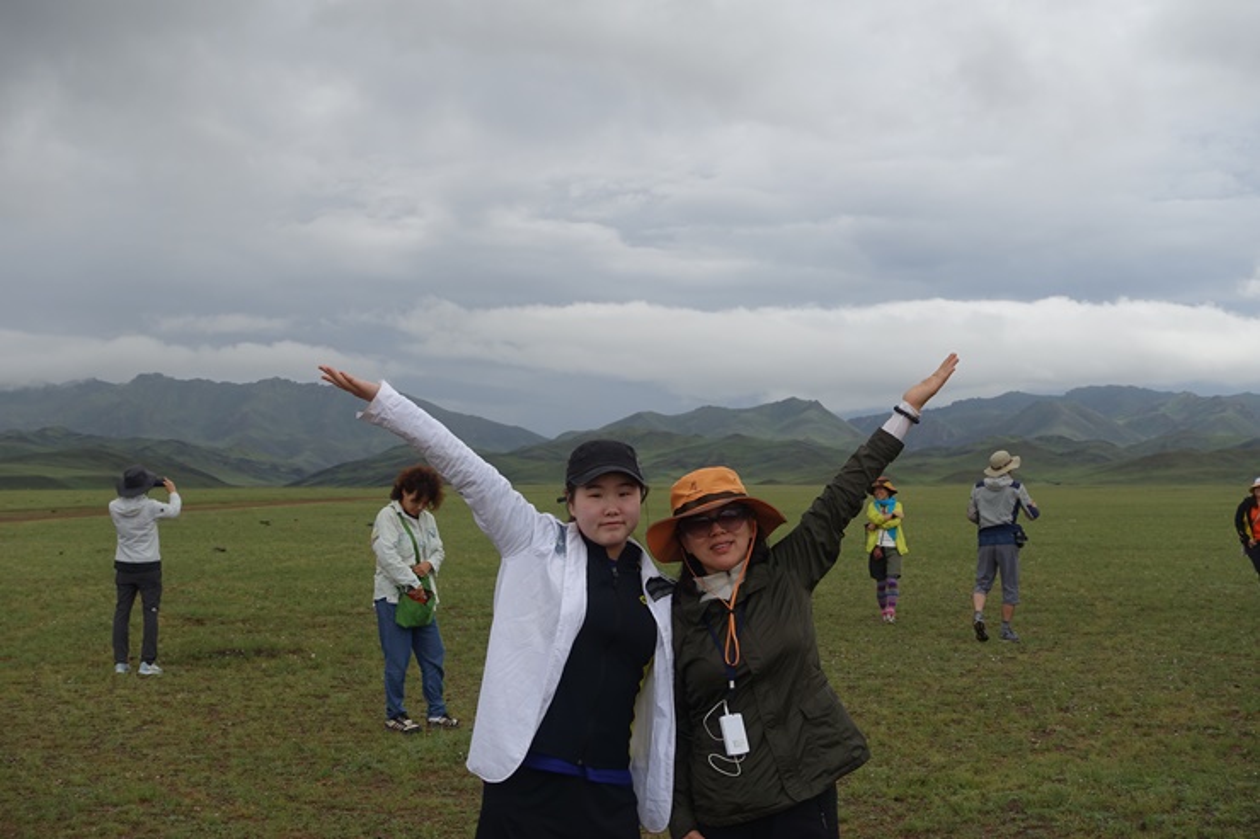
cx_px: 630
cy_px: 420
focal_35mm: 60
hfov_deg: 33.4
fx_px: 2099
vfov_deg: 22.6
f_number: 5.6
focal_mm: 22.18
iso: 125
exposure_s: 1/250
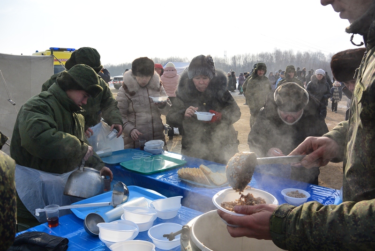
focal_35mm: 29
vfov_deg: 45.1
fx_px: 303
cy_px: 126
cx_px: 188
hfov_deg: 63.6
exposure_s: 1/640
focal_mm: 11
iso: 100
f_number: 4.5
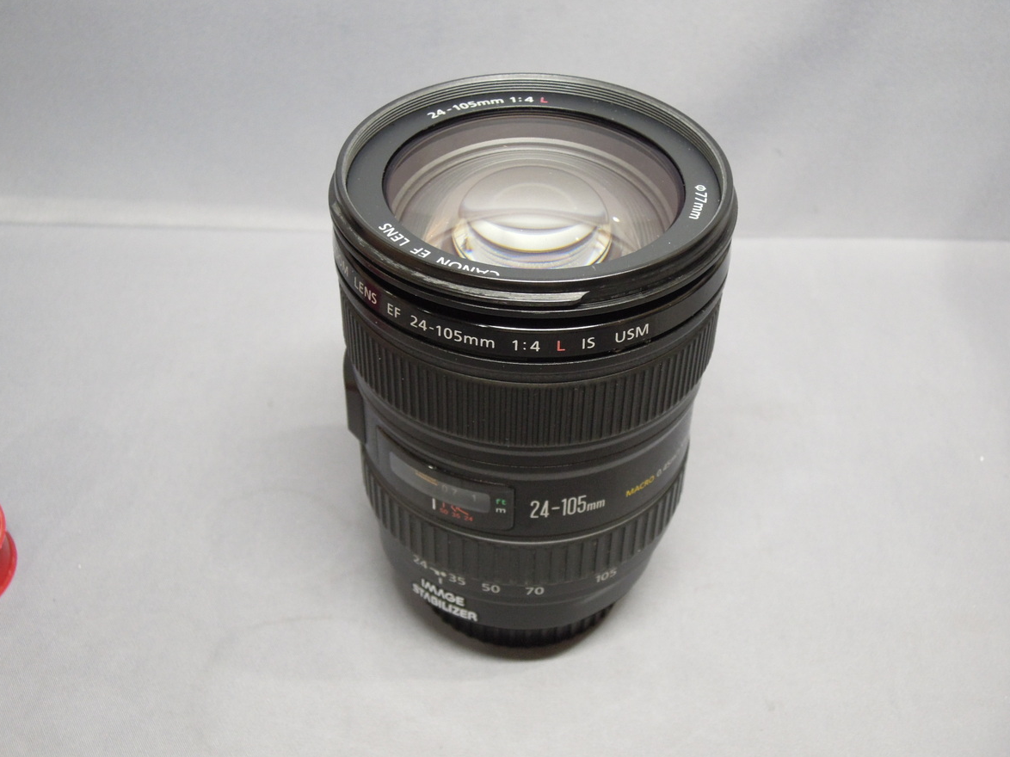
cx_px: 514
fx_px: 1342
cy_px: 378
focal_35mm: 46
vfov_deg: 31.5
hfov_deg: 41.2
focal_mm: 8.1
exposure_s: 1/30
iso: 400
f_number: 3.1
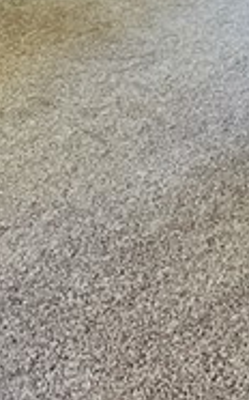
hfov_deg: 8.9
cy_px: -183
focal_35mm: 140
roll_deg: -2.6
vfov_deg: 14.1
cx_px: 468
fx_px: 1522
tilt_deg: -5.5
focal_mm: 6.86
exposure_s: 1/60
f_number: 1.78
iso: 800
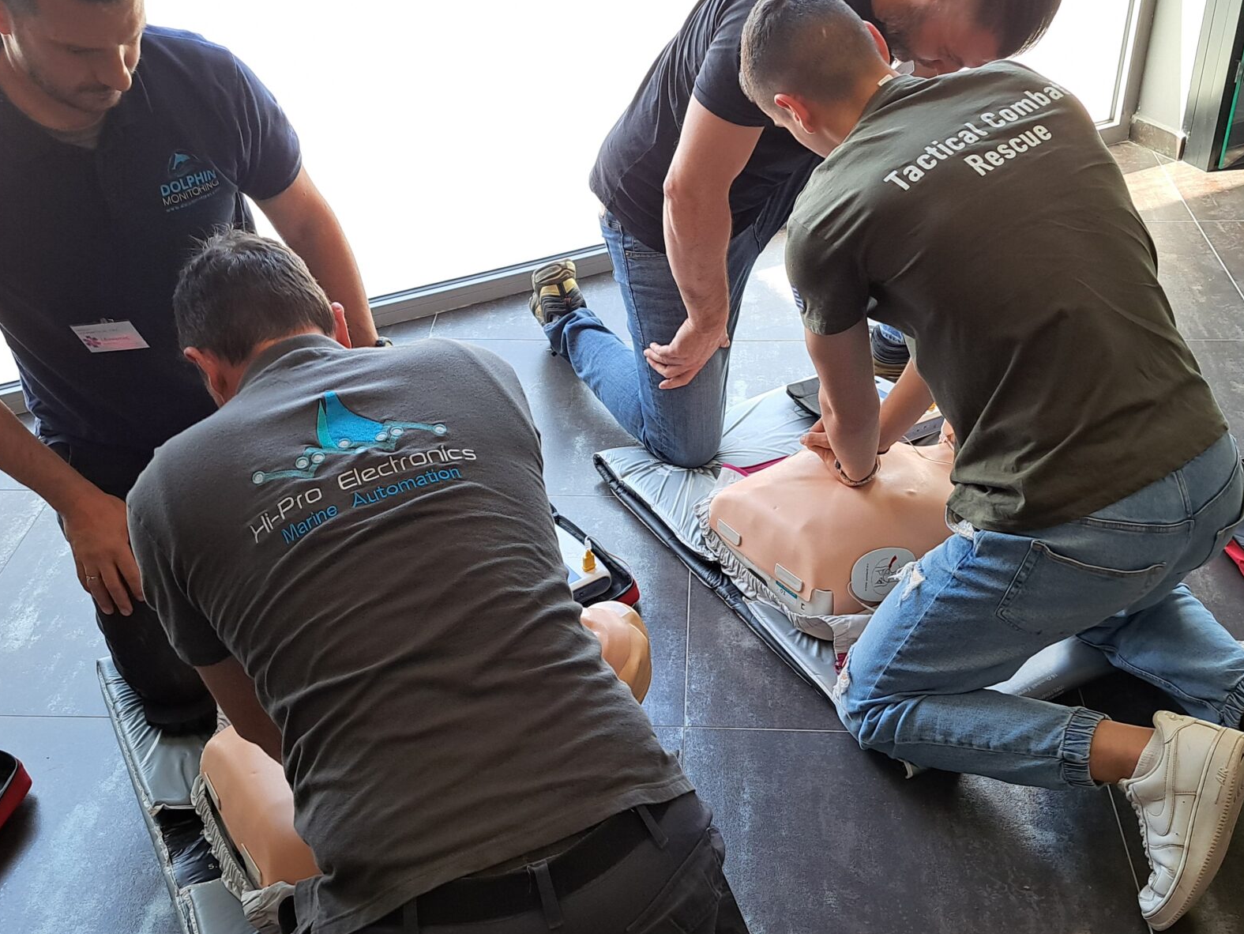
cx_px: 597
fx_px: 1402
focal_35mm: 39
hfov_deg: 47.8
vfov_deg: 36.8
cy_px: 477
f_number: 1.8
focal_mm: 5.23
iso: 50
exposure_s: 1/100
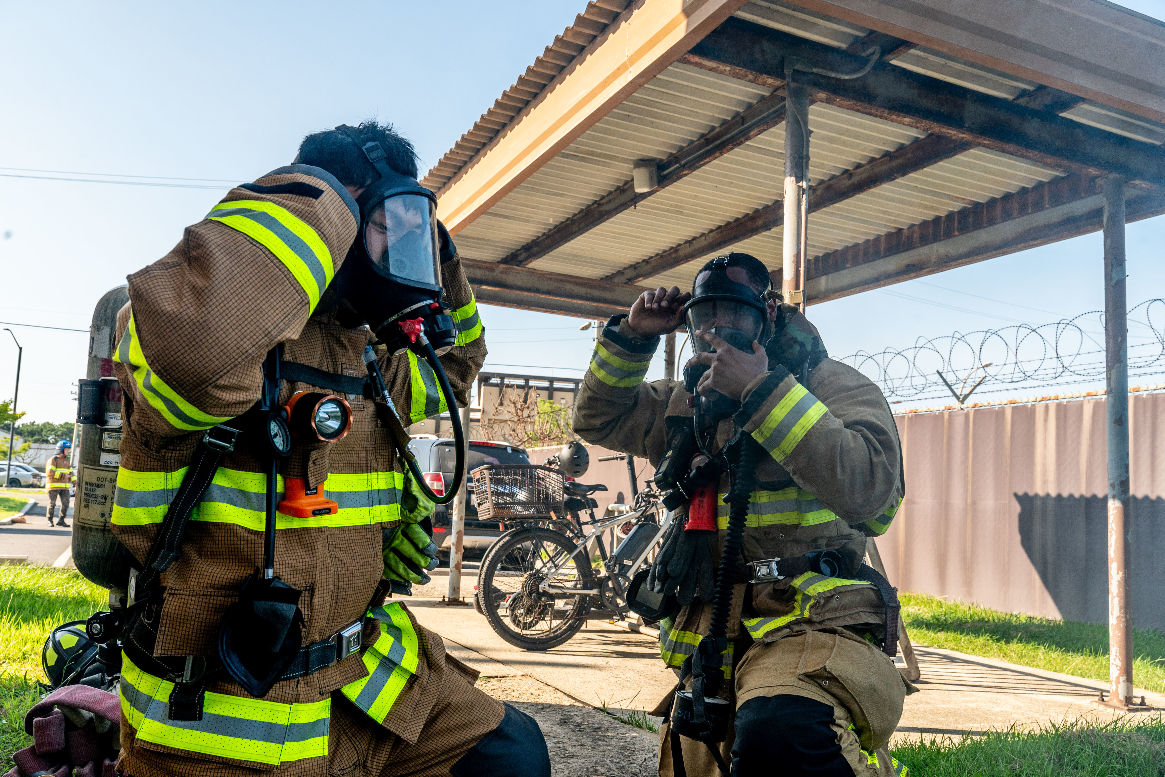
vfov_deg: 42.3
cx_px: 564
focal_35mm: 31
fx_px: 1003
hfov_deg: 60.3
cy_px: 384
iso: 500
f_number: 9
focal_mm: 30
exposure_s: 1/400
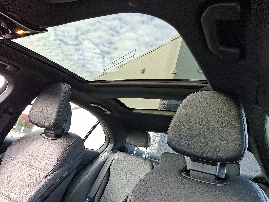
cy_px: 101
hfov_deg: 69.4
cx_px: 134
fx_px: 194
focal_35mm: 25
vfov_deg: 54.9
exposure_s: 1/120
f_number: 1.8
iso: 25
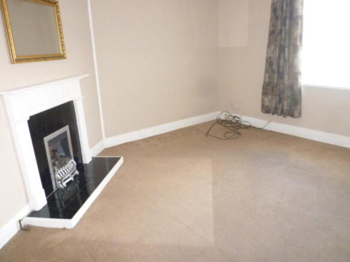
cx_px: 175
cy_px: 131
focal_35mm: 25
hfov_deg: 69.4
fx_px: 253
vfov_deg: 54.9
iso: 400
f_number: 2.8
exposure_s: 1/30
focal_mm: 4.5
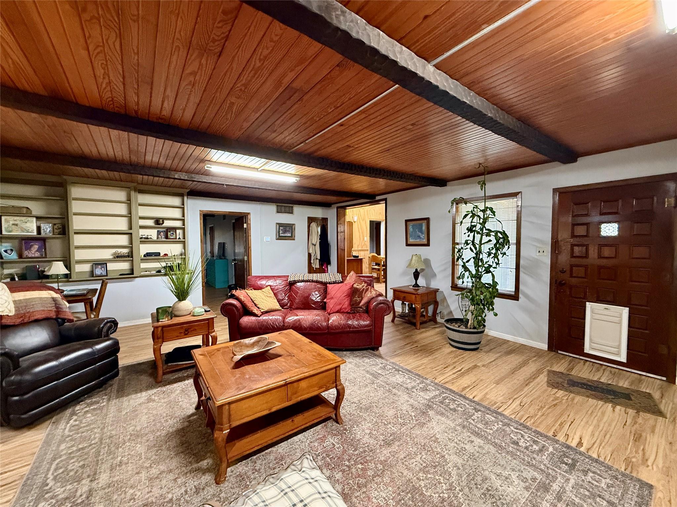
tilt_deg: -1.7
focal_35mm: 14
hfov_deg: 102.1
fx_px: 274
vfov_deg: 85.7
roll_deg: +0.0
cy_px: 254
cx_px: 338
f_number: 2.2
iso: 640
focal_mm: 2.22
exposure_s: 1/60
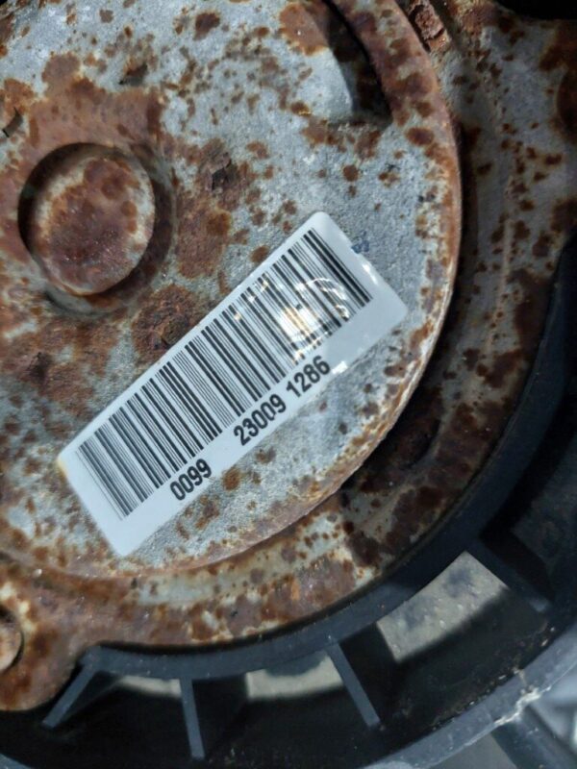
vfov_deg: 69.4
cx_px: 288
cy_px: 384
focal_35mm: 25
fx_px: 556
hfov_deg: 54.9
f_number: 1.8
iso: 320
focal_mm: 5.23
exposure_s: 1/50
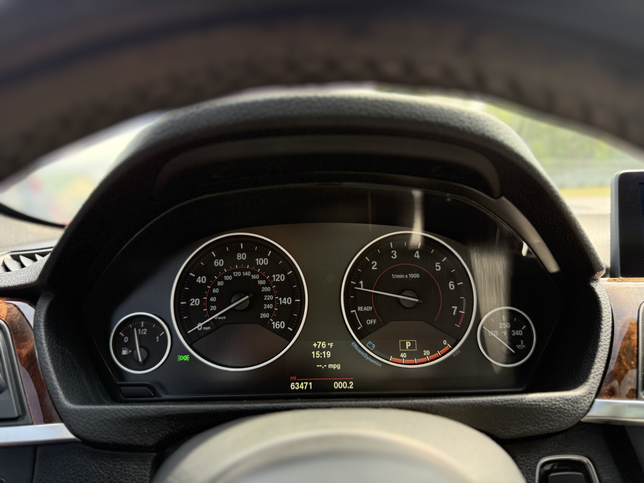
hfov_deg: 71.6
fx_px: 446
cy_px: 242
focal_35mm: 24
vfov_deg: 56.8
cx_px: 322
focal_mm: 6.76
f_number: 1.78
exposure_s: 1/234
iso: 160
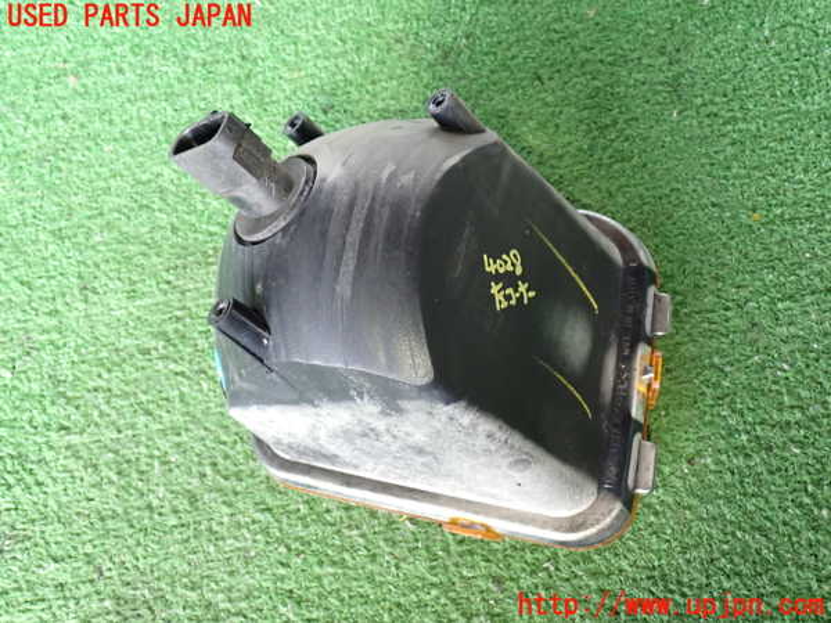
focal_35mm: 36
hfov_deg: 51.4
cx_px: 416
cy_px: 312
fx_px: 864
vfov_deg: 39.7
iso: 640
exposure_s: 1/40
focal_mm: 6.37
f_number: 2.5
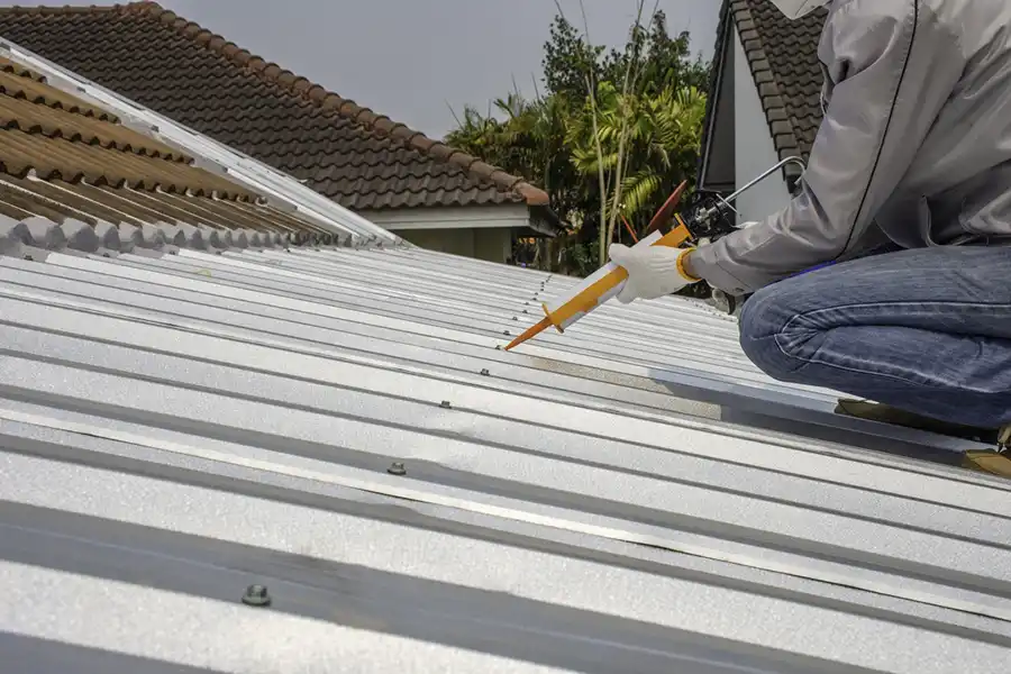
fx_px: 1348
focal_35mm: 48
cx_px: 506
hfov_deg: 41.1
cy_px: 337
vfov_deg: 28.1
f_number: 11
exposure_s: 1/400
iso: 100
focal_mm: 32
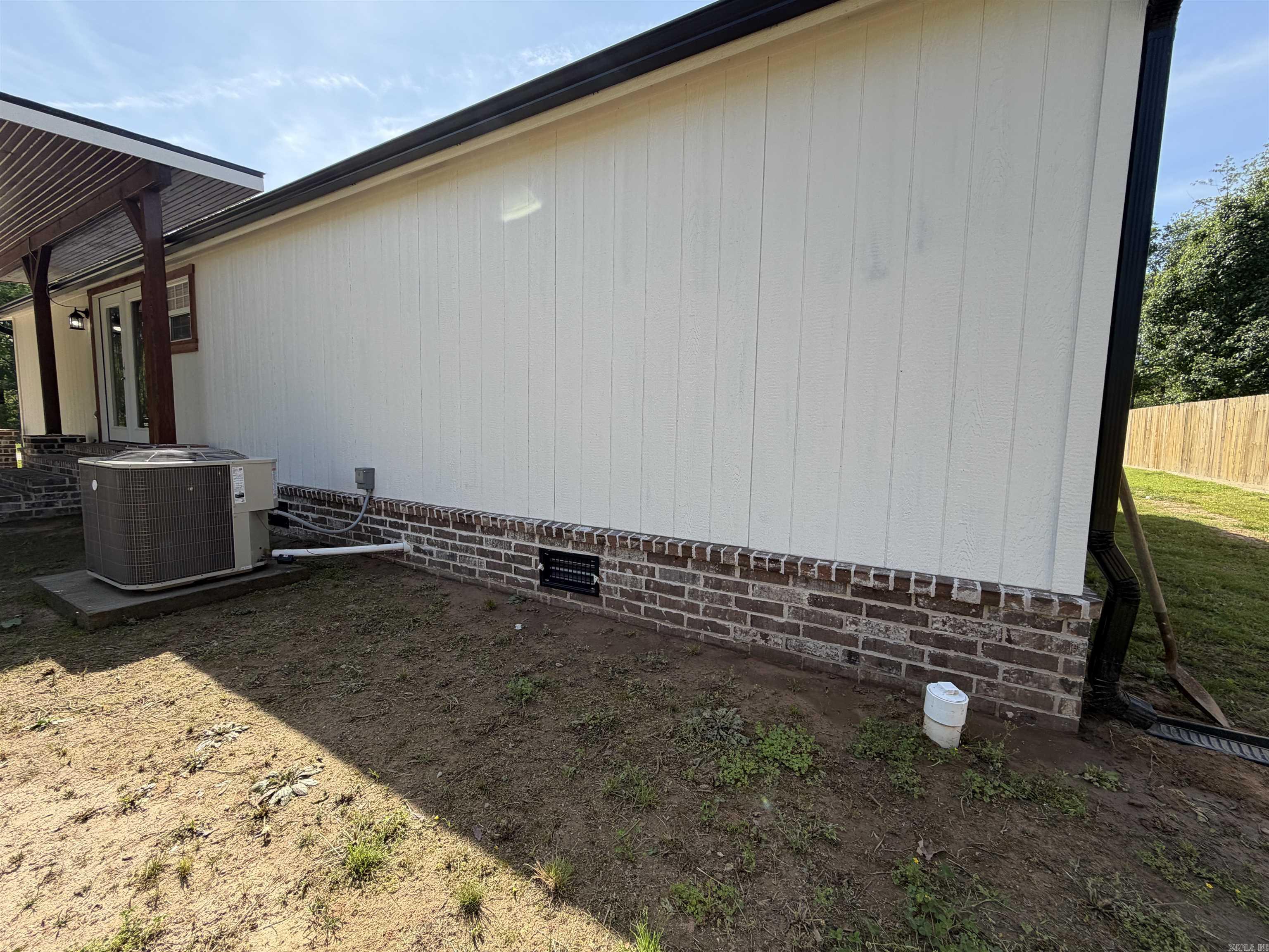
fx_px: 513
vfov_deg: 85.7
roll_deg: -2.0
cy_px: 476
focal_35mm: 14
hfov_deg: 102.1
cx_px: 634
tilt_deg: -5.7
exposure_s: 1/770
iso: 32
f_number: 2.2
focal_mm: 2.22
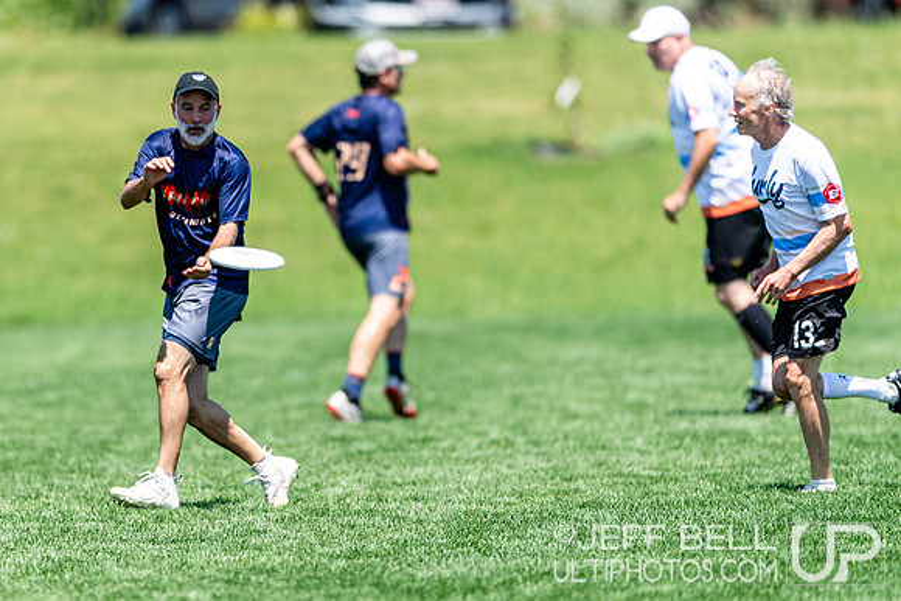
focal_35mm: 640
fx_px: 16019
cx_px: 281
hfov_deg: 3.2
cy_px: 300
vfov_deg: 2.2
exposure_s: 1/2000
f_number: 2.8
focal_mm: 400
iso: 110
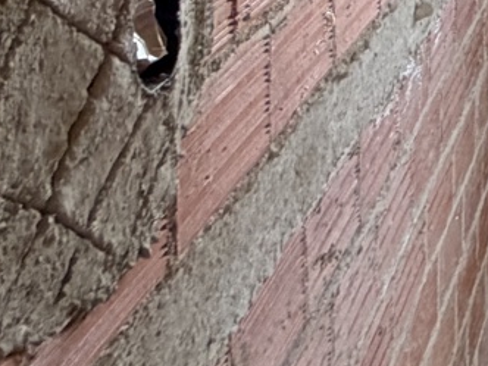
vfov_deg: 15.5
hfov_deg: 14.3
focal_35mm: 81
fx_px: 1142
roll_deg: -2.2
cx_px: 1216
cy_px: -300
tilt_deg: -4.6
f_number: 2.2
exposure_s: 1/121
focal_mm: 2.22
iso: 160
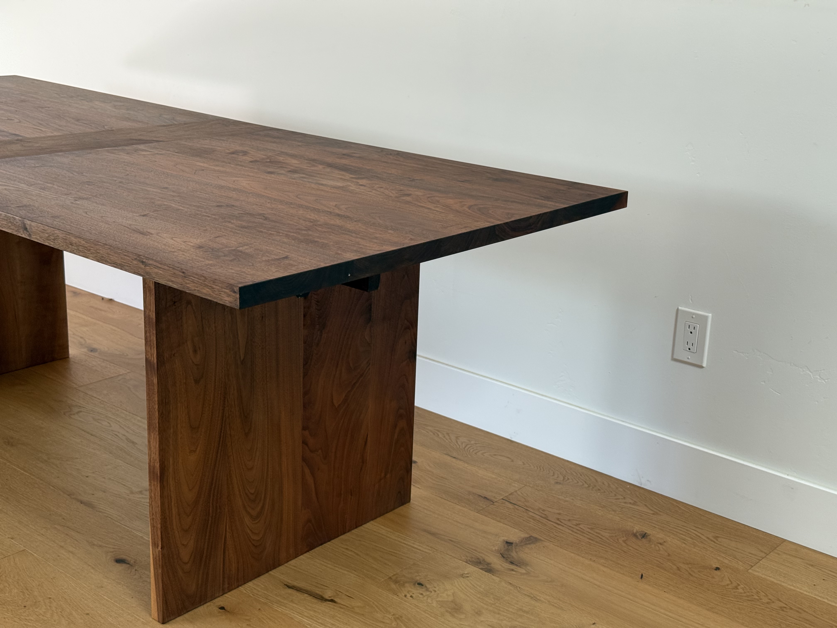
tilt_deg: -17.1
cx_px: 418
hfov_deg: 39.7
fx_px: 1161
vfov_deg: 30.3
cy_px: 314
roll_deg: -4.3
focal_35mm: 48
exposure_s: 1/83
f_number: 1.78
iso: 100
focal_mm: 6.76
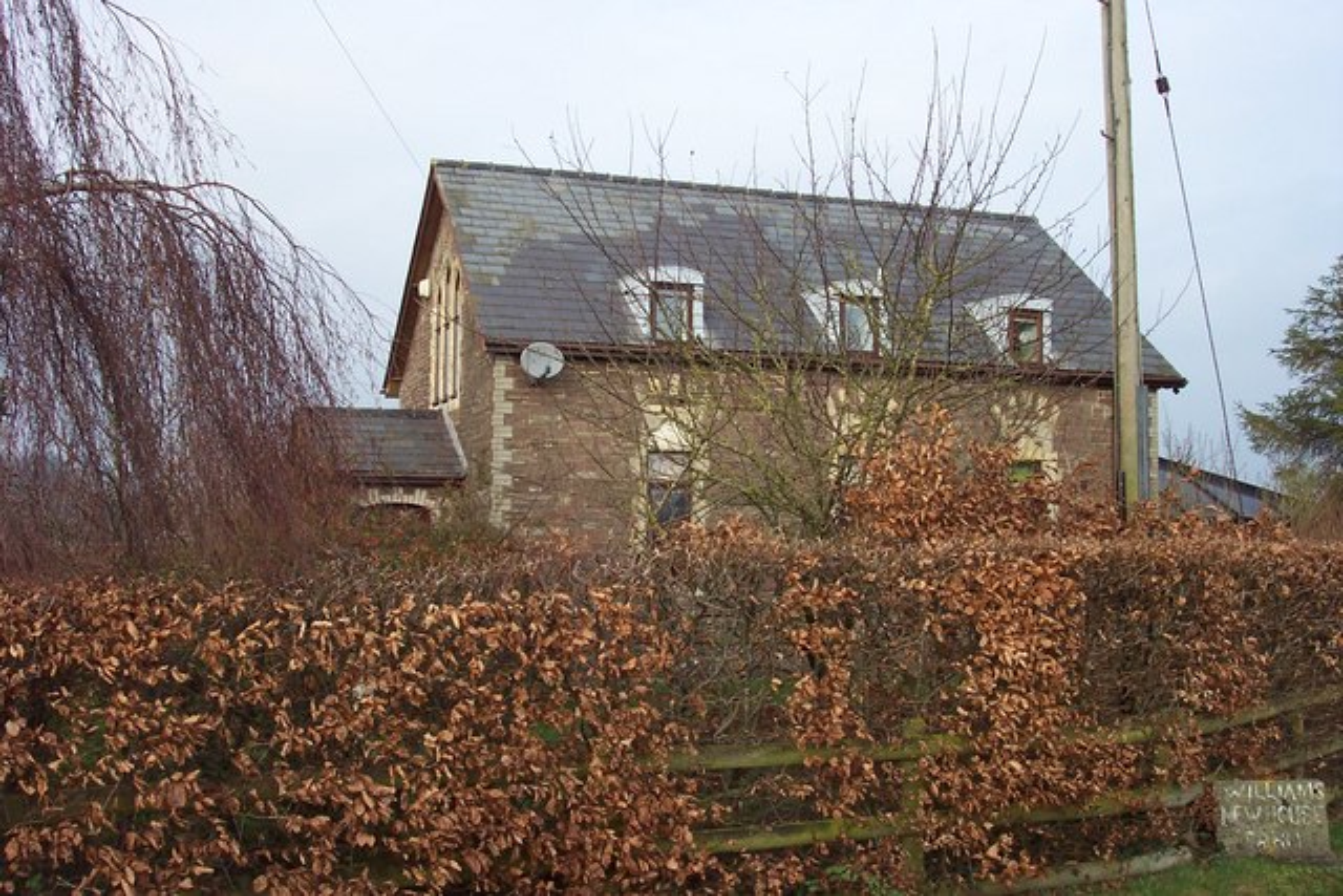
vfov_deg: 35.1
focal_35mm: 38
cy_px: 448
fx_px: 1418
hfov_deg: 50.7
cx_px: 672
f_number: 4.8
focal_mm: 8
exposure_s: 1/250
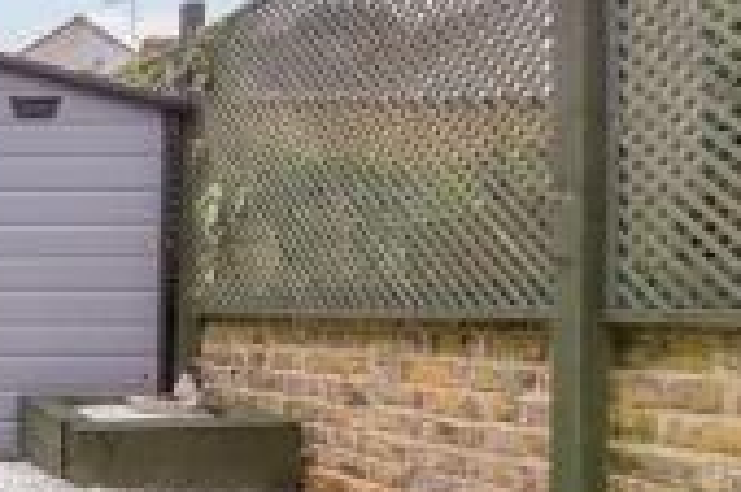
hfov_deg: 31.7
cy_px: 263
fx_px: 864
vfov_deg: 31.8
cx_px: -283
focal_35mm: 42
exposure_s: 1/80
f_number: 8
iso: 200
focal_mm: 10
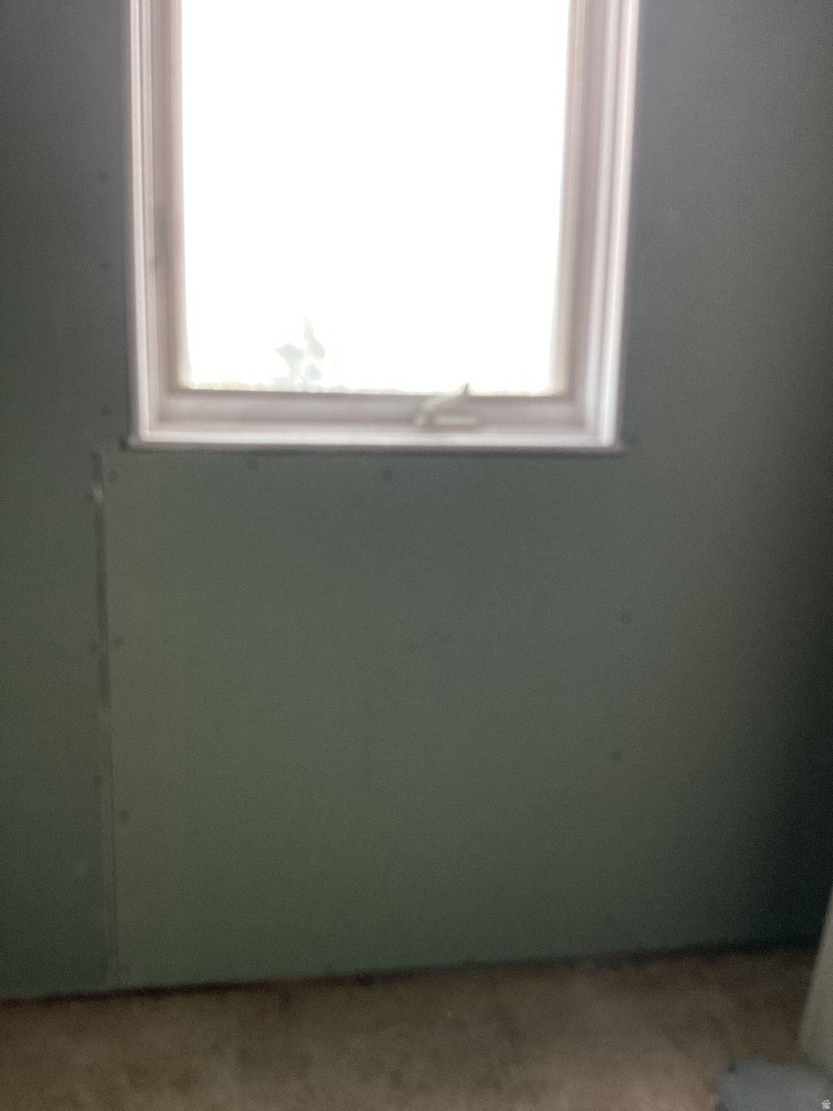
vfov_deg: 58.4
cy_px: 556
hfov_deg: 45.4
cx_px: 416
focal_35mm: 31
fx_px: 995
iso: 64
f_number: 2.4
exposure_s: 1/60
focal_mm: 3.3
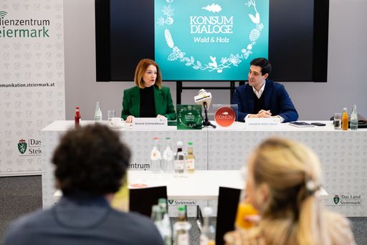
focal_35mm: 74
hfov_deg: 27.3
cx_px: 184
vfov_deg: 18.4
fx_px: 755
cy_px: 122
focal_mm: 74
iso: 2000
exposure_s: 1/250
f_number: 3.2
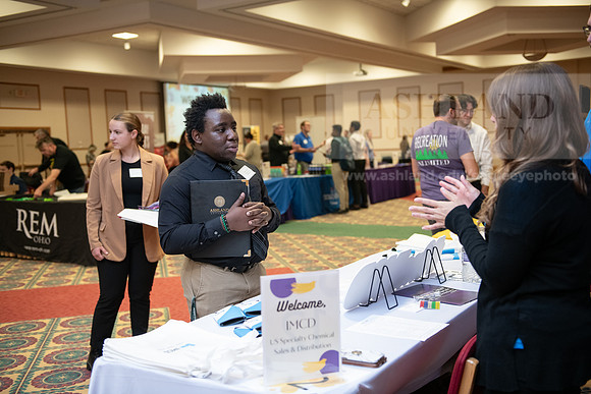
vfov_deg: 33.4
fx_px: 657
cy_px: 197
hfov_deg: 48.4
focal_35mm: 40
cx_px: 296
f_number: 2.8
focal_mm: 40
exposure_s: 1/200
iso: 1600
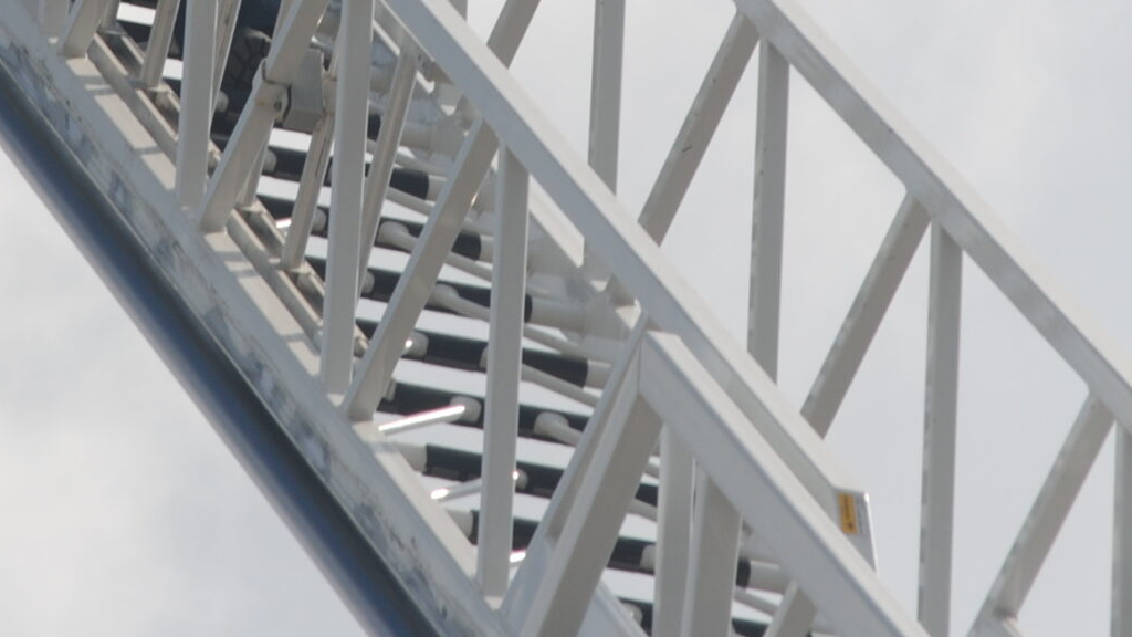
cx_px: 348
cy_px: -271
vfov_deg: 1.9
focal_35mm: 649
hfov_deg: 3.3
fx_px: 19490
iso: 100
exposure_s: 1/200
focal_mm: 165
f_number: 13
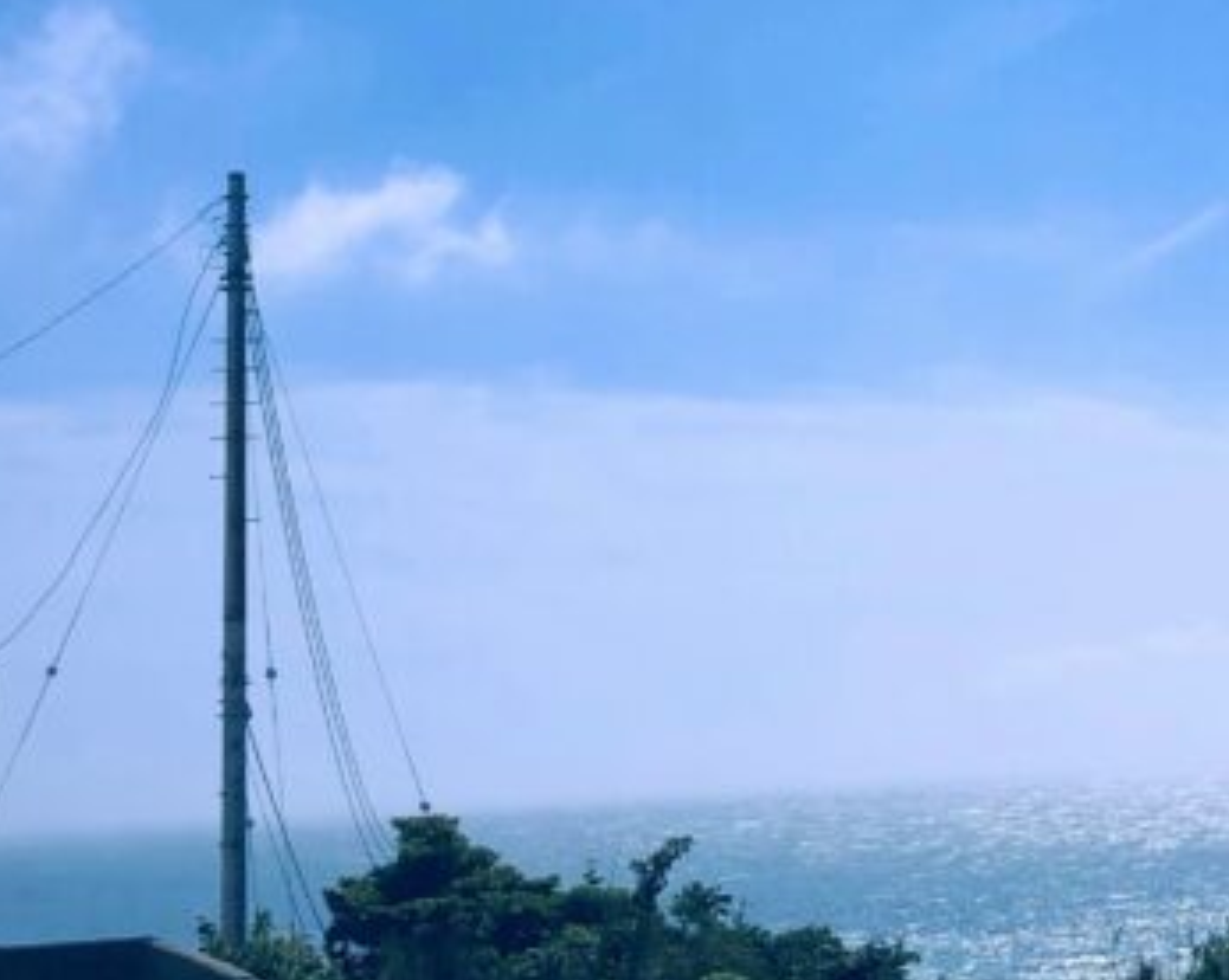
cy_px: 103
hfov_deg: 23.5
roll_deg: +4.1
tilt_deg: +13.3
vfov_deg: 18.6
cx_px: 778
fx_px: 2943
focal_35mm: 81
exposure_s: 1/9615
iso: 25
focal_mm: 4
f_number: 1.8
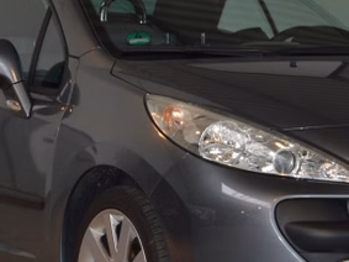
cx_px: 221
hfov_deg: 7.4
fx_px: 2711
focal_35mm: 269
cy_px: 162
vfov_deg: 5.5
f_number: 5.3
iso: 560
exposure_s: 1/60
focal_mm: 66
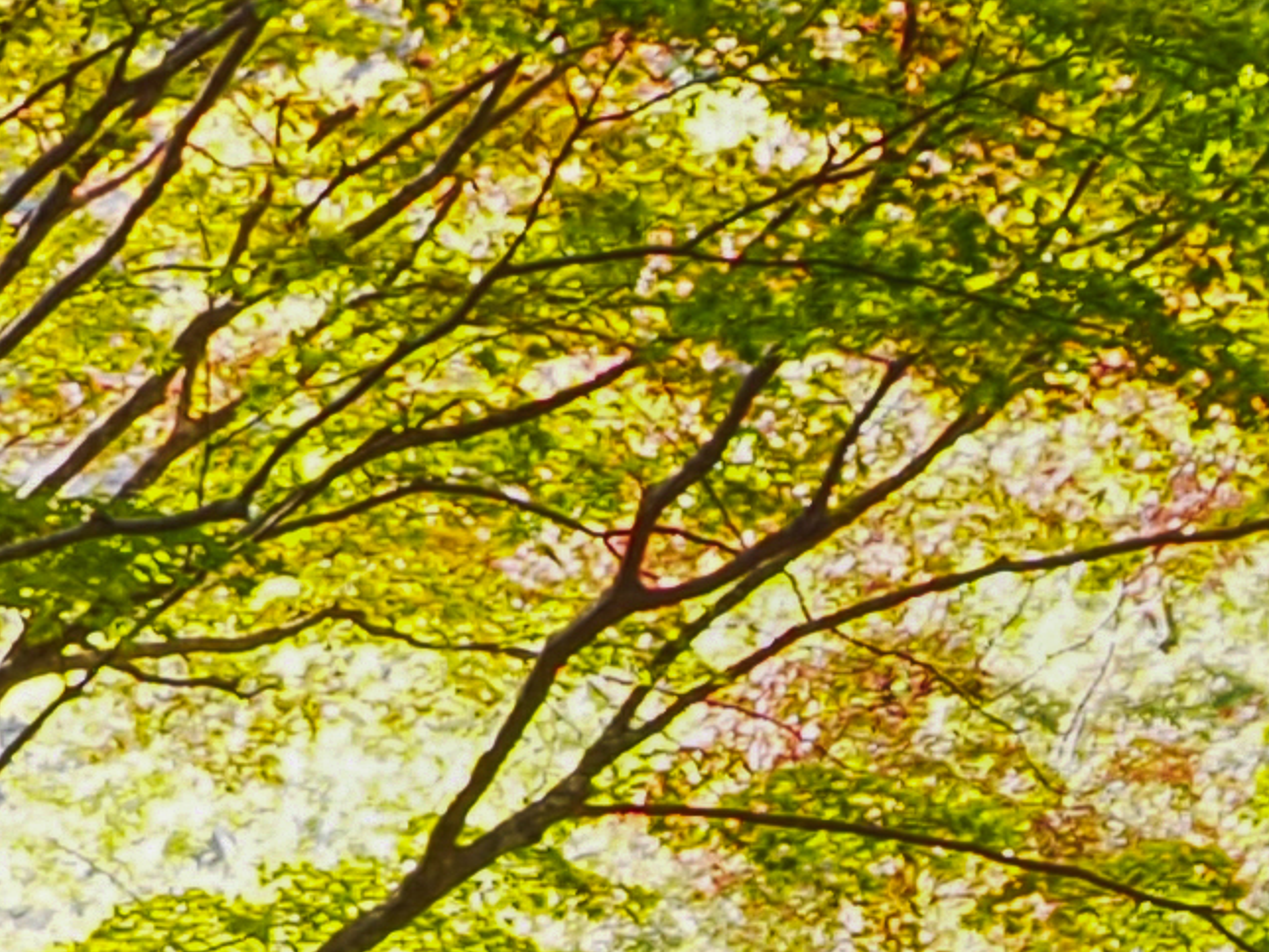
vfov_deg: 5.0
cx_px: 1673
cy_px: 2732
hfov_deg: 6.9
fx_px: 10485
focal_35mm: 286
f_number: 6.3
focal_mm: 20
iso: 200
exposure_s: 1/3
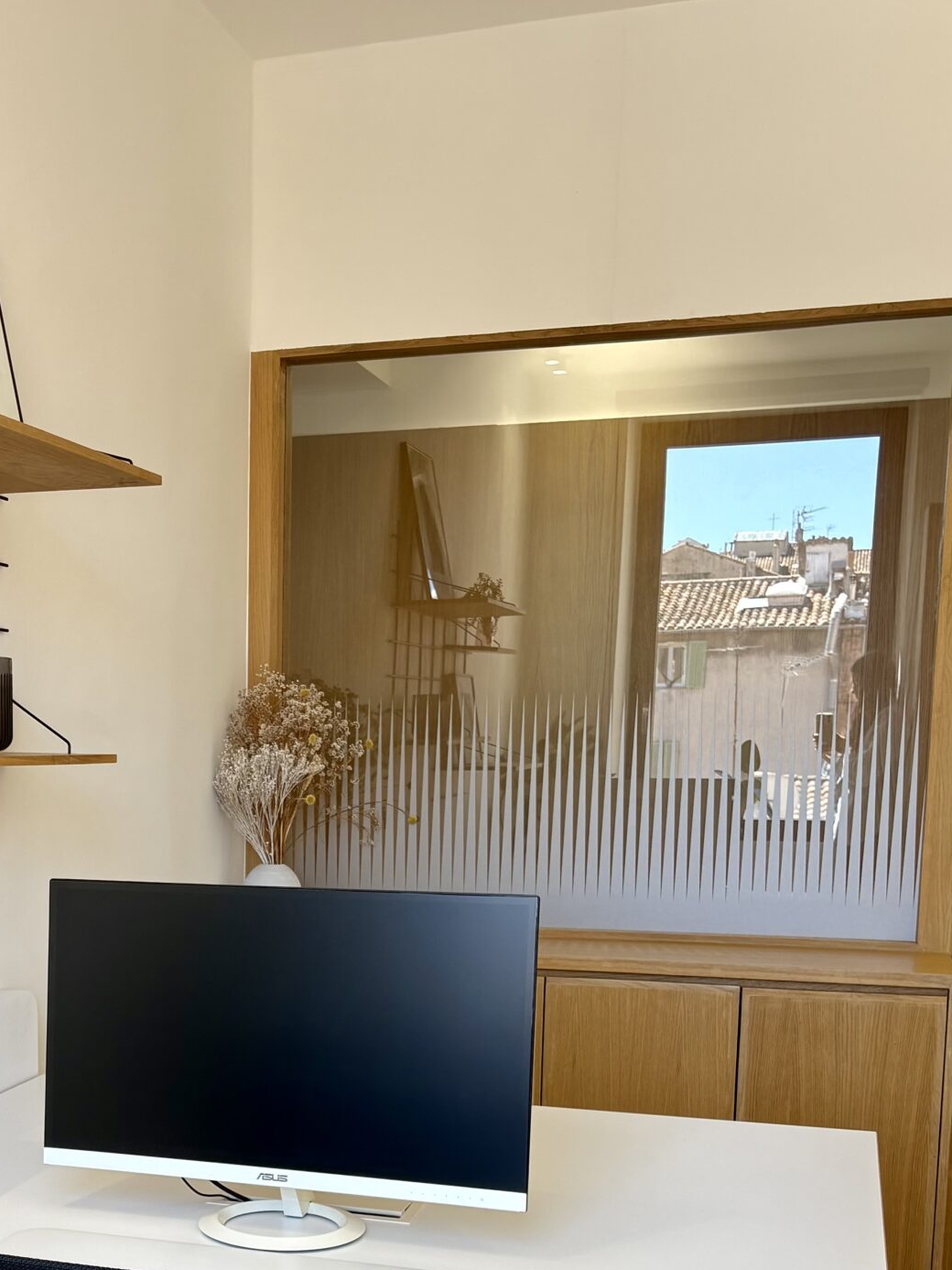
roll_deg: +0.5
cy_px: 966
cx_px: 184
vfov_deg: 38.5
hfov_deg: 29.5
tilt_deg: -7.2
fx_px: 1760
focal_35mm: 48
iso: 40
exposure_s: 1/122
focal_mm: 5.96
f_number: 1.6
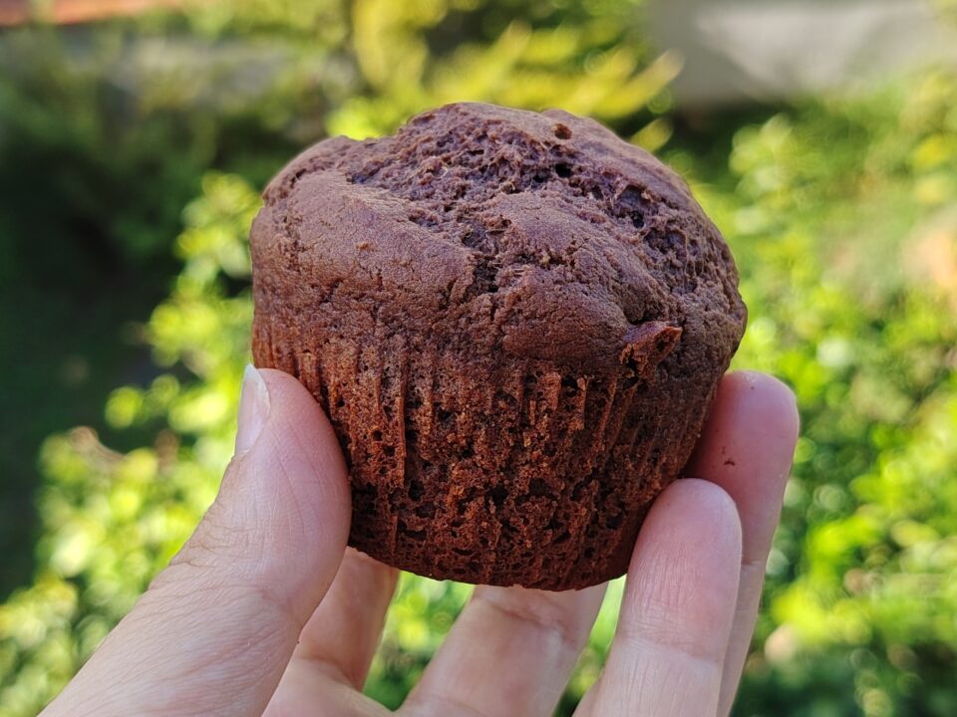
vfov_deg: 28.6
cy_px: 358
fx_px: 1410
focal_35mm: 51
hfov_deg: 37.5
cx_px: 478
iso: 100
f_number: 1.75
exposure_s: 1/150
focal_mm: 5.25
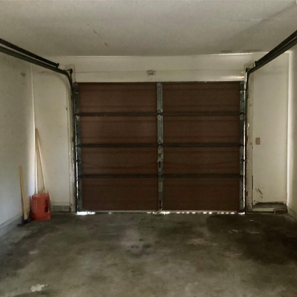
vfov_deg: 44.9
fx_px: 359
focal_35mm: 37
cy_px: 150
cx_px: 169
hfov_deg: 44.8
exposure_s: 1/15
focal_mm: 3.3
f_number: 2.4
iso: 800
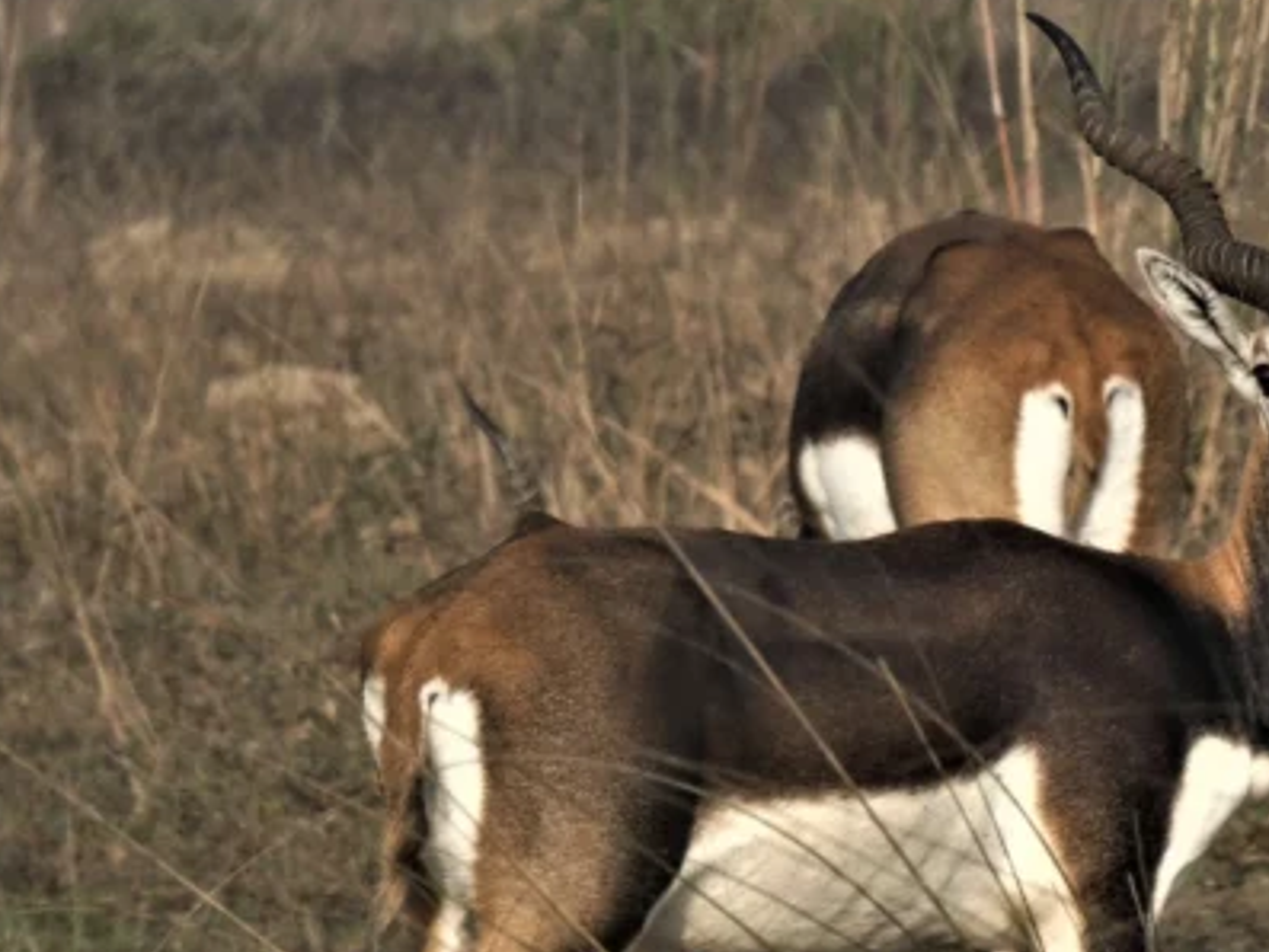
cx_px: 1000
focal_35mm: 1066
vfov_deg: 1.4
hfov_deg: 1.9
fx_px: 39091
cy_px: 642
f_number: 5.6
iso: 80
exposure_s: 1/320
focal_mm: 118.5
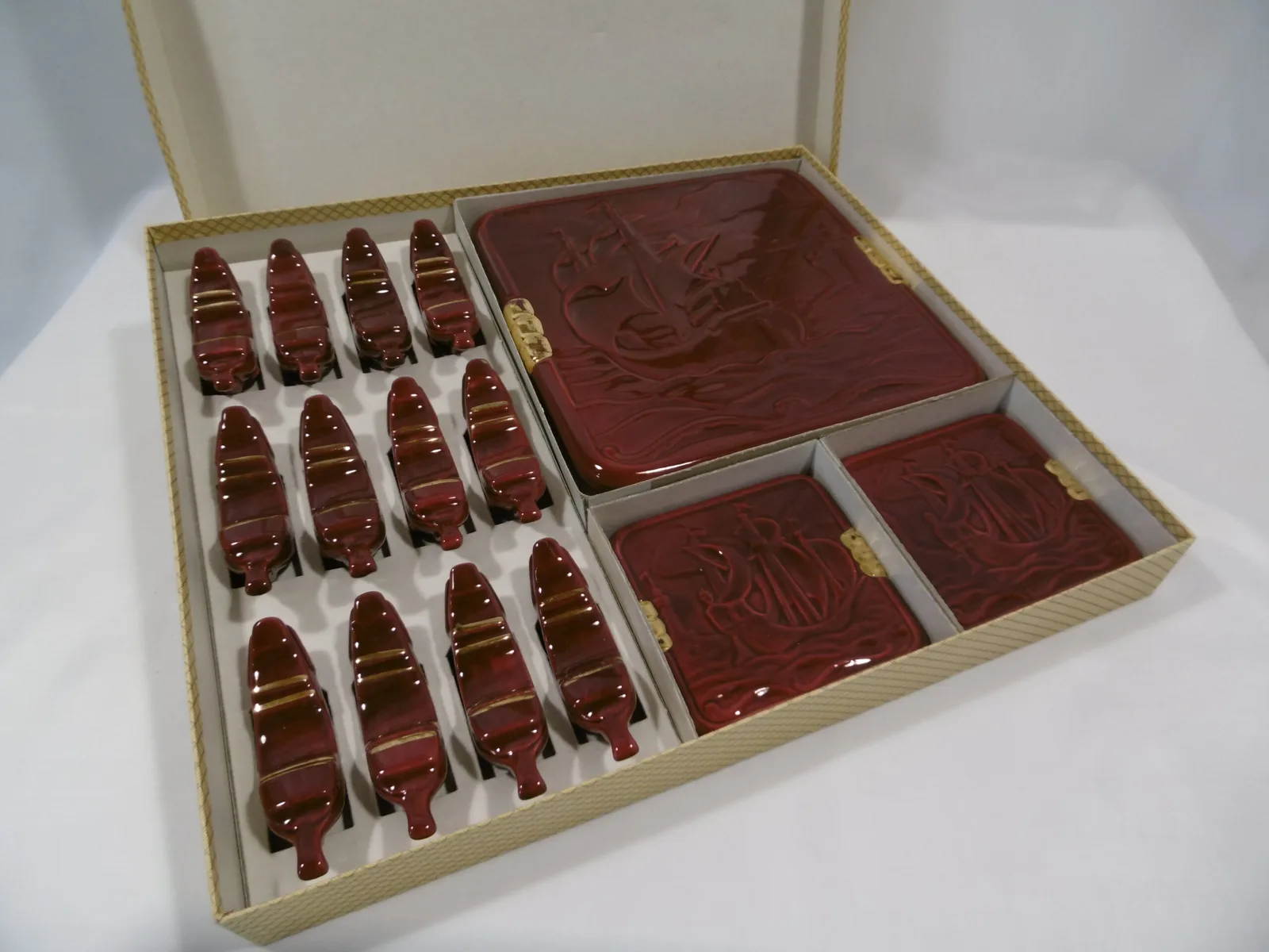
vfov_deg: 56.8
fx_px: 880
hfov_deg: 71.6
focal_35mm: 24
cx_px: 634
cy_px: 476
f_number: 3.1
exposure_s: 1/30
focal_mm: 4.3
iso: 100
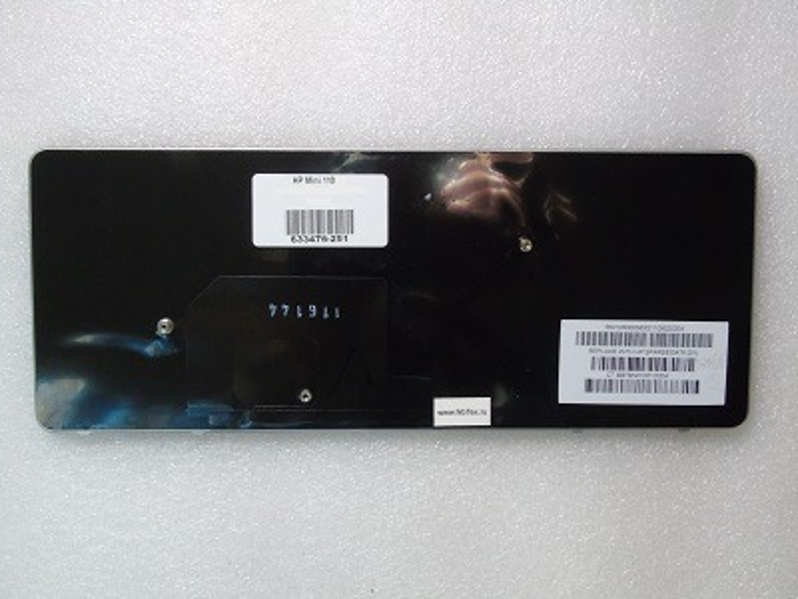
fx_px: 922
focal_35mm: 40
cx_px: 399
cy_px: 300
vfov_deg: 36.0
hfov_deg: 46.8
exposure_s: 1/40
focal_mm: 7.1
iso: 400
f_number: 6.5
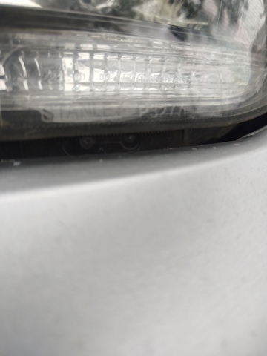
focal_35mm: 24
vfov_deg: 71.6
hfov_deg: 56.8
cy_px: 178
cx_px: 134
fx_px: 247
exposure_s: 1/123
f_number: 1.7
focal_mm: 5.31
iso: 50
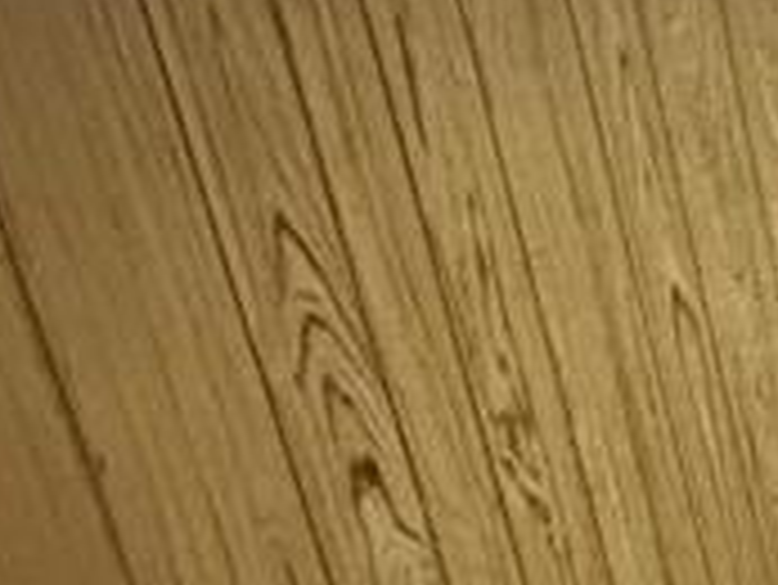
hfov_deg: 13.6
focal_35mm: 83
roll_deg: -2.0
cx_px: 2024
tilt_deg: -20.7
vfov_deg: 17.7
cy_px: 446
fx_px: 1867
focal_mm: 2.22
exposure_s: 1/60
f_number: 2.2
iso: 800
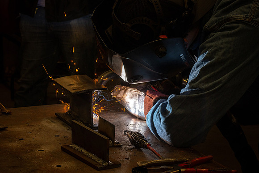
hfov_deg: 17.6
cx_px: 102
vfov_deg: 11.8
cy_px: 99
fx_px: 837
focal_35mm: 116
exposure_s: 1/125
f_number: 16
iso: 500
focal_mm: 96
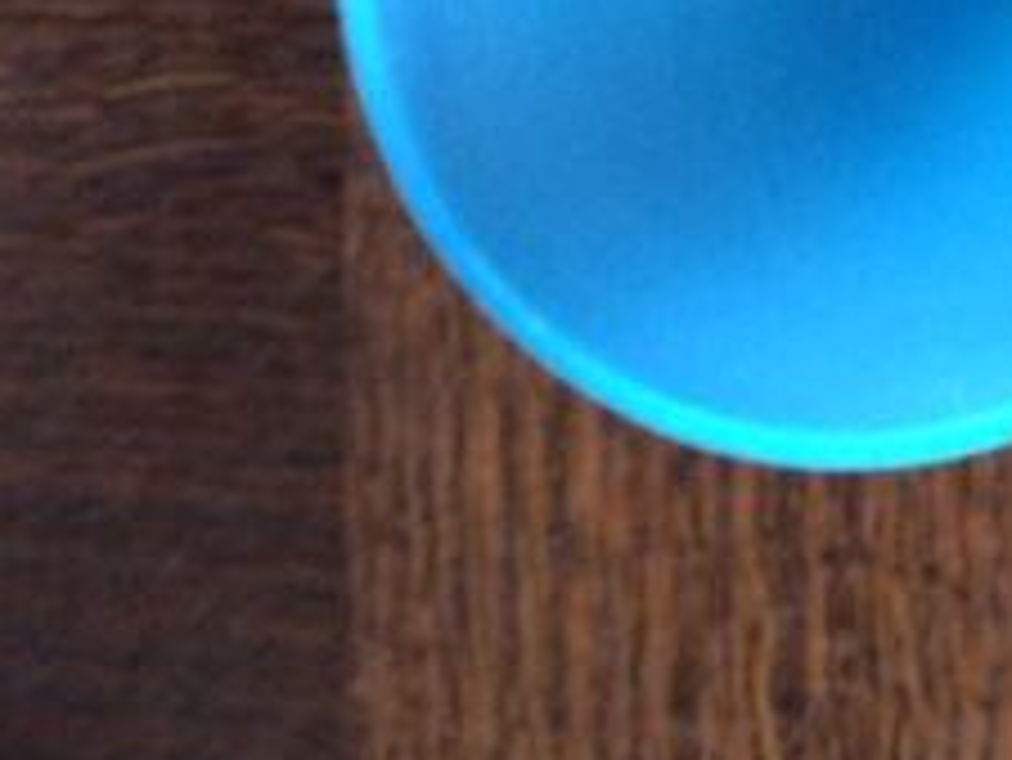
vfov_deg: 16.0
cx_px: 819
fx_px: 2662
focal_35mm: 91
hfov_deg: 21.3
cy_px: 18
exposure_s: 1/17
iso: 320
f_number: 2.4
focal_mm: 3.3
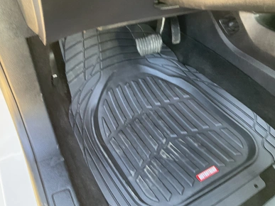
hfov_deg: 60.0
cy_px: 103
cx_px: 134
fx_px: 238
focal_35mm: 30
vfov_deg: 46.8
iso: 320
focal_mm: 3
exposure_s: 1/48
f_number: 1.8
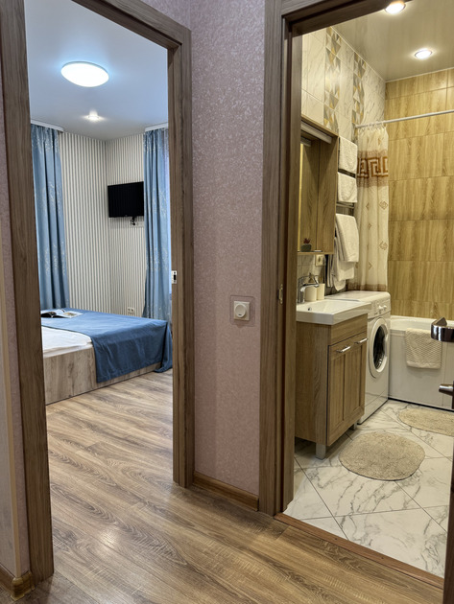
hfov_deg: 56.8
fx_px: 419
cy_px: 302
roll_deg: -0.3
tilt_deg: -6.8
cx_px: 227
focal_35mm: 24
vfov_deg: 71.6
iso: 160
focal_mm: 6.76
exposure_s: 1/100
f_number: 1.78
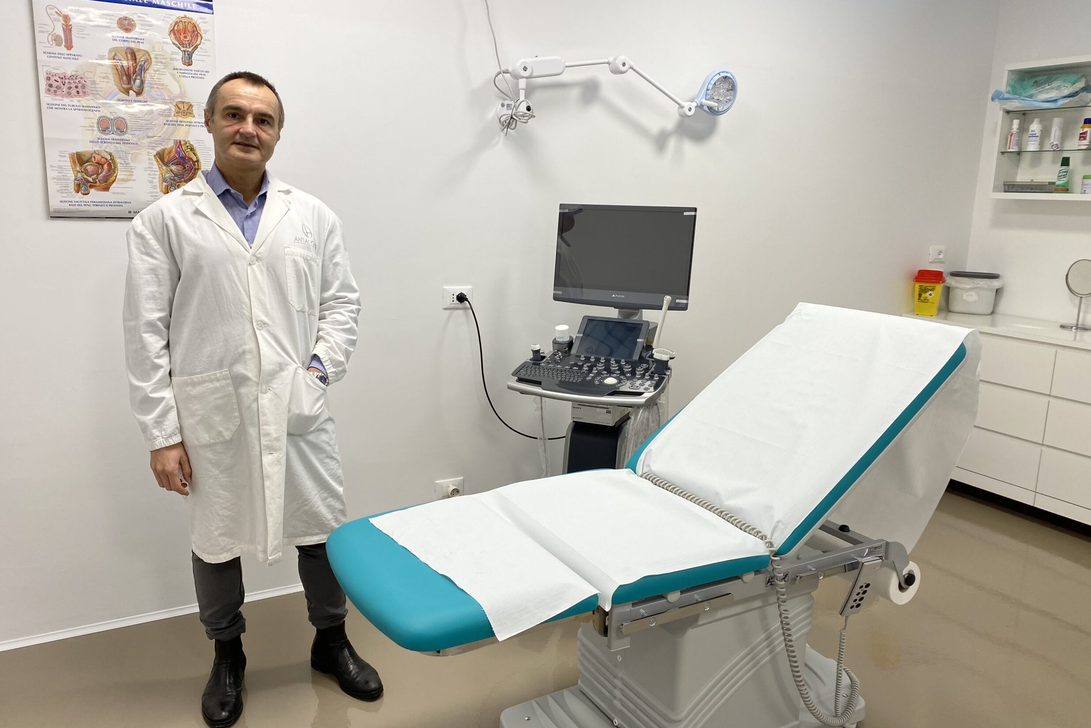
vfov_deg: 46.4
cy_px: 364
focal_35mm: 28
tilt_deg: -11.0
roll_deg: -1.2
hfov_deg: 65.5
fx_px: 848
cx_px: 530
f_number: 1.8
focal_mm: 4.25
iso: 50
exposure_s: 1/98
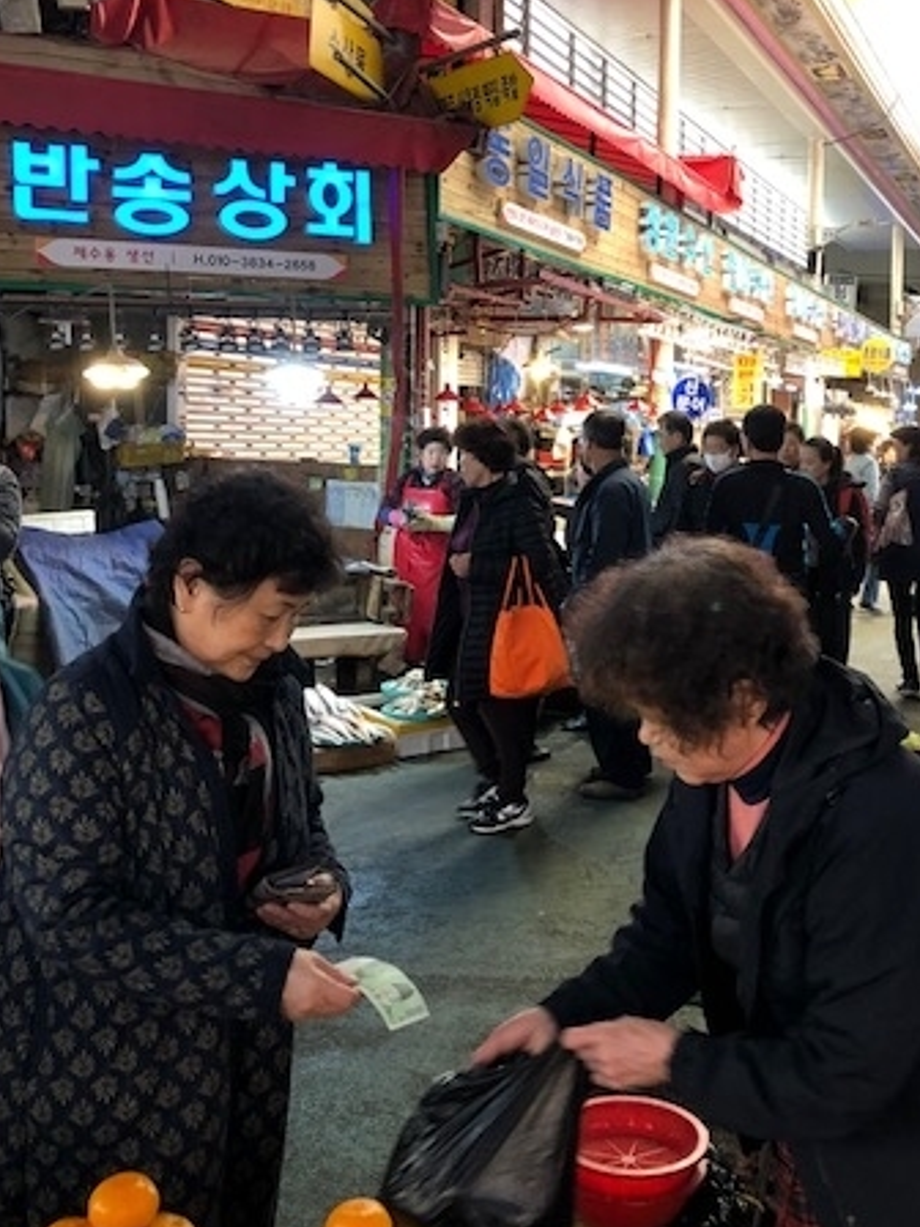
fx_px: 1417
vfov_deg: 46.6
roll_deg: -2.1
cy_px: 504
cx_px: 627
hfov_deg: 35.5
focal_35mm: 40
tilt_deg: -2.6
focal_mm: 3.99
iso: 160
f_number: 1.8
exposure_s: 1/61
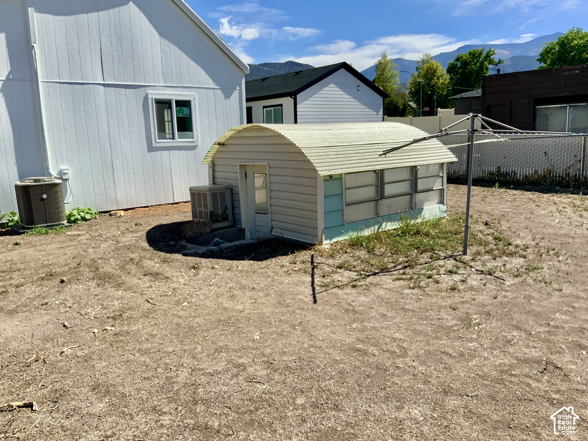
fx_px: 493
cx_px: 294
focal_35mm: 29
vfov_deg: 48.2
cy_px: 220
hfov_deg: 61.7
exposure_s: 1/2058
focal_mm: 3
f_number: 1.8
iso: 16
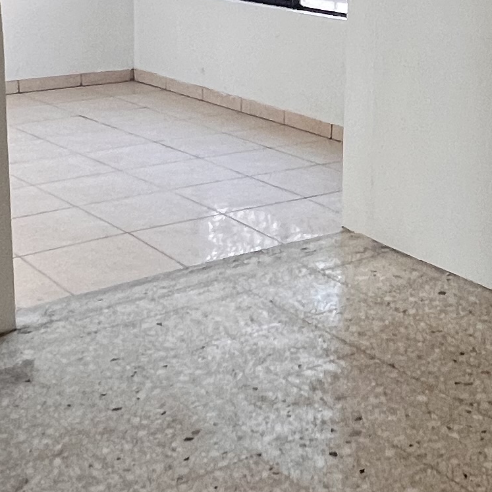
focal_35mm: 62
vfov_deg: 27.4
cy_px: 138
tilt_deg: -11.0
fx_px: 997
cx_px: 386
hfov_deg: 27.2
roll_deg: -0.9
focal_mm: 1.57
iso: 125
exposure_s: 1/120
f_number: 1.8
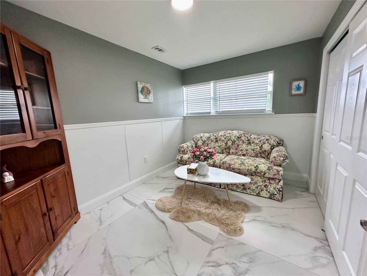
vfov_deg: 85.7
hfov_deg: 102.1
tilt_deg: -9.0
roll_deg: +2.2
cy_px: 138
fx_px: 148
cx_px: 184
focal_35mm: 14
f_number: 2.2
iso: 160
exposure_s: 1/120
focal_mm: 2.22
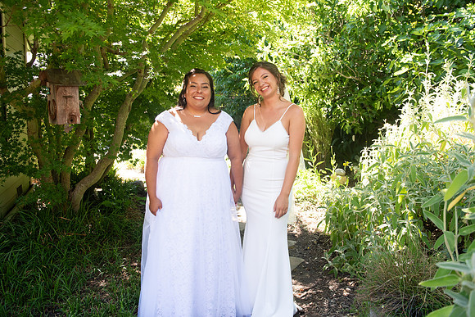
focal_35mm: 27
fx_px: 356
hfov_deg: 67.4
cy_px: 158
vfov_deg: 48.0
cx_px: 238
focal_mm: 27
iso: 640
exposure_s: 1/250
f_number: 4
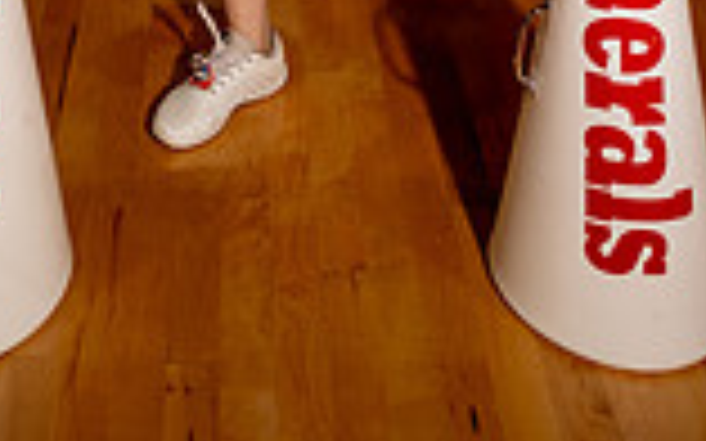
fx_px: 1346
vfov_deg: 14.3
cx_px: 214
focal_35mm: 70
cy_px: -526
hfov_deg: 29.1
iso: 100
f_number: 1.4
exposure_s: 1/500
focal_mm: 24
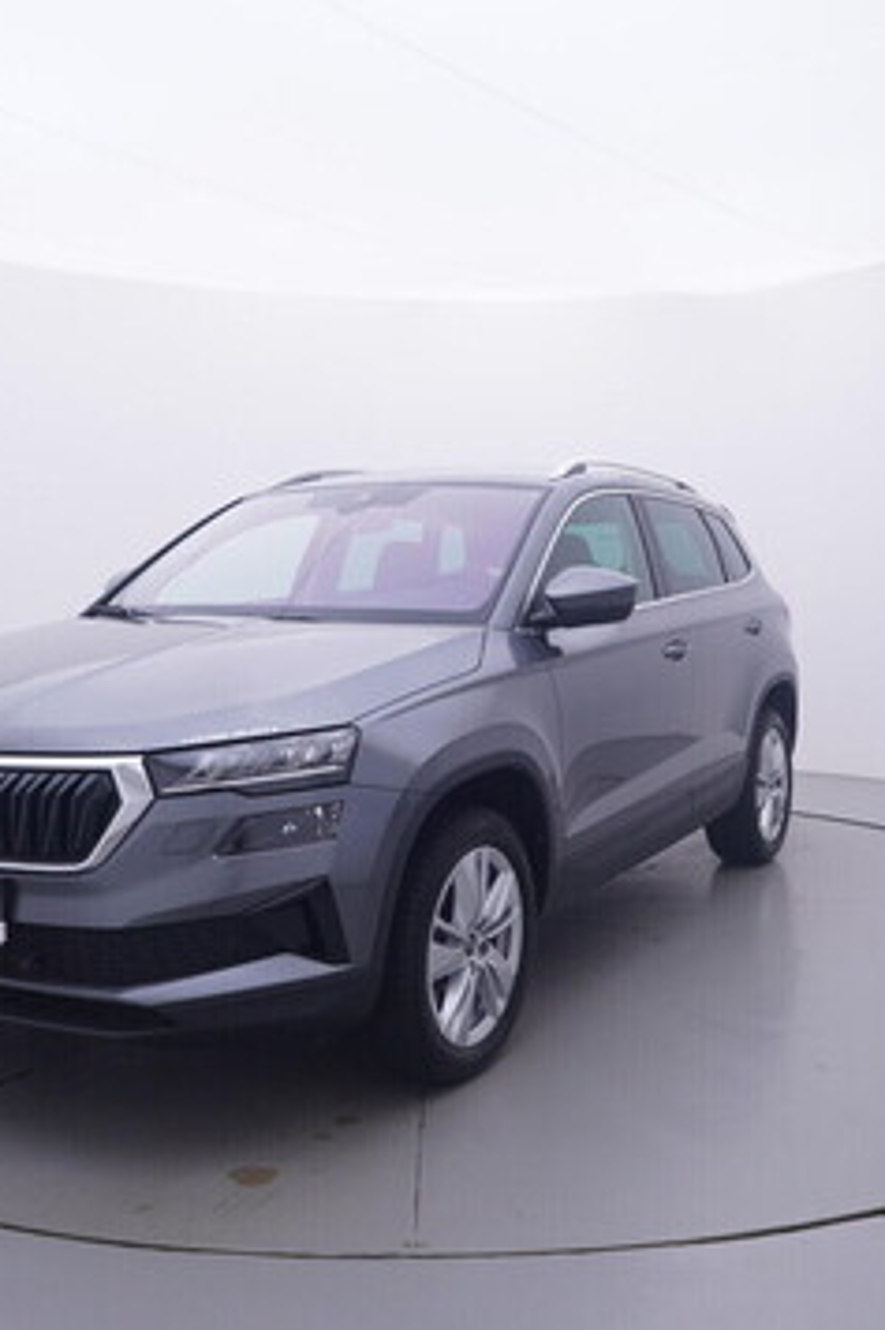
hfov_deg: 38.0
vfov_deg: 54.8
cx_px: 461
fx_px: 1283
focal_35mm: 35
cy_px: 648
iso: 200
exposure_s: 1/80
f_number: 5
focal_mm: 15
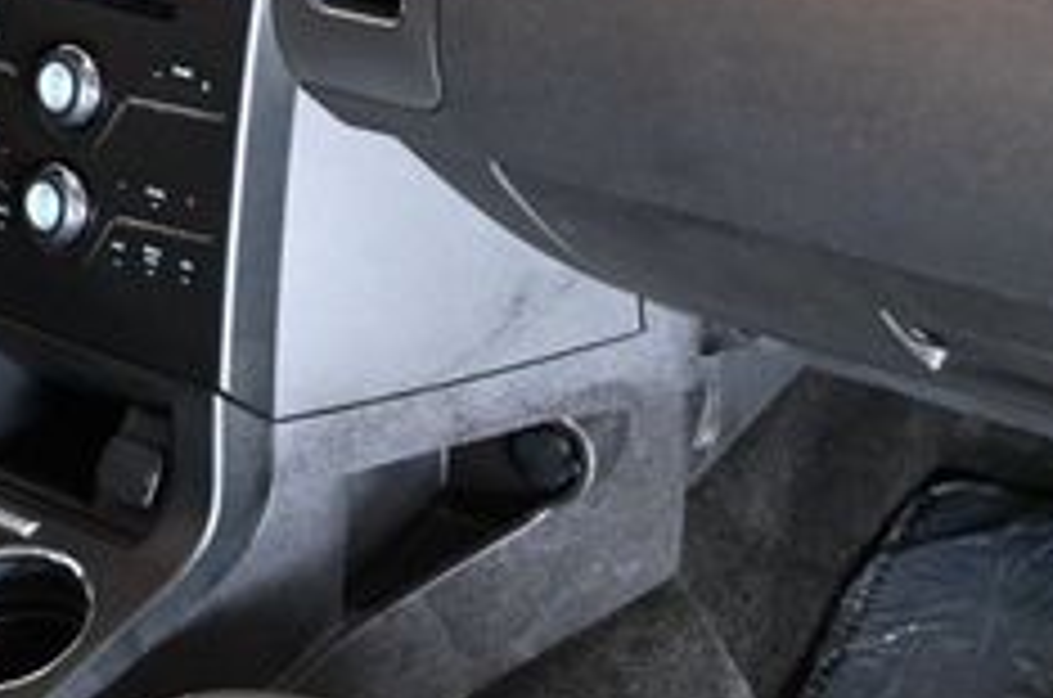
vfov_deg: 16.5
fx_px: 2394
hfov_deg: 24.8
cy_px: 236
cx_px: 472
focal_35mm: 82
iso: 4500
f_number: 3.8
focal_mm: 20
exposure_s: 1/60
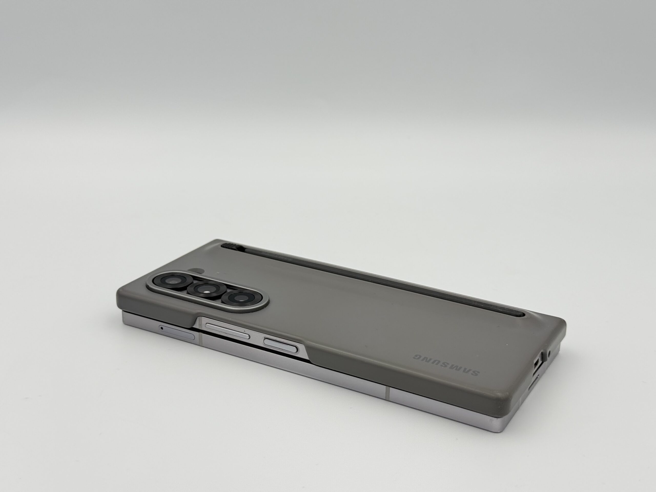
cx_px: 328
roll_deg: -1.5
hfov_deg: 39.7
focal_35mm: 48
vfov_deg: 30.3
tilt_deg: -20.8
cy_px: 246
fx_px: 910
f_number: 1.78
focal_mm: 6.76
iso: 64
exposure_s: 1/499
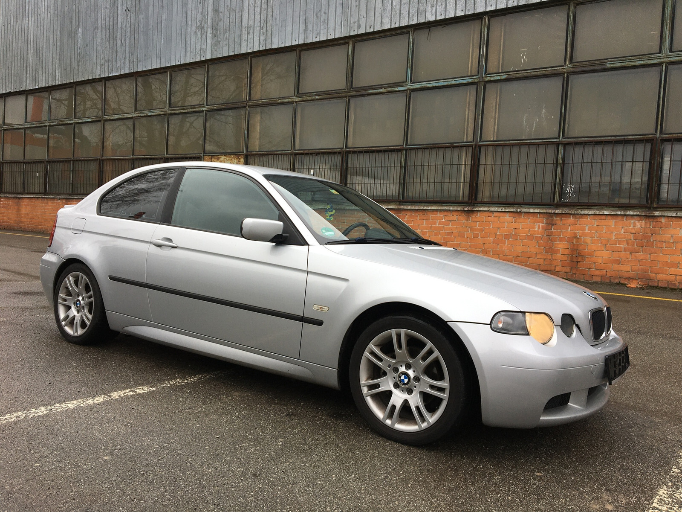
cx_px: 341
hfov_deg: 61.7
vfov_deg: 48.2
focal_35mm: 29
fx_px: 571
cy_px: 256
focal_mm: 4.15
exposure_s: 1/394
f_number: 2.2
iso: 25
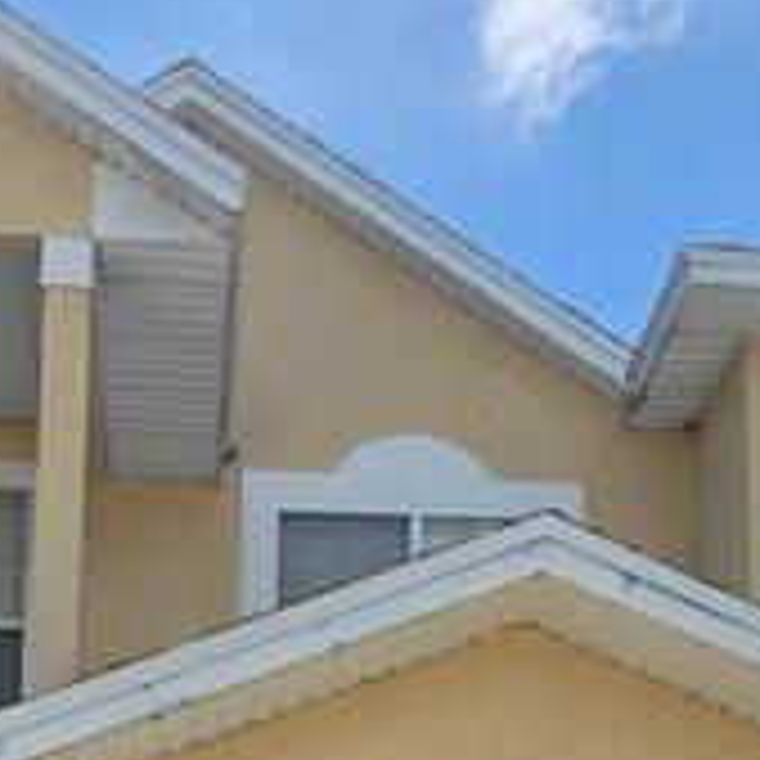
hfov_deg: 26.9
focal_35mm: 64
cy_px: 1016
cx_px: 322
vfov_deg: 23.4
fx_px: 1590
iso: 10
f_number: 1.7
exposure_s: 1/1179
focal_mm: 6.3
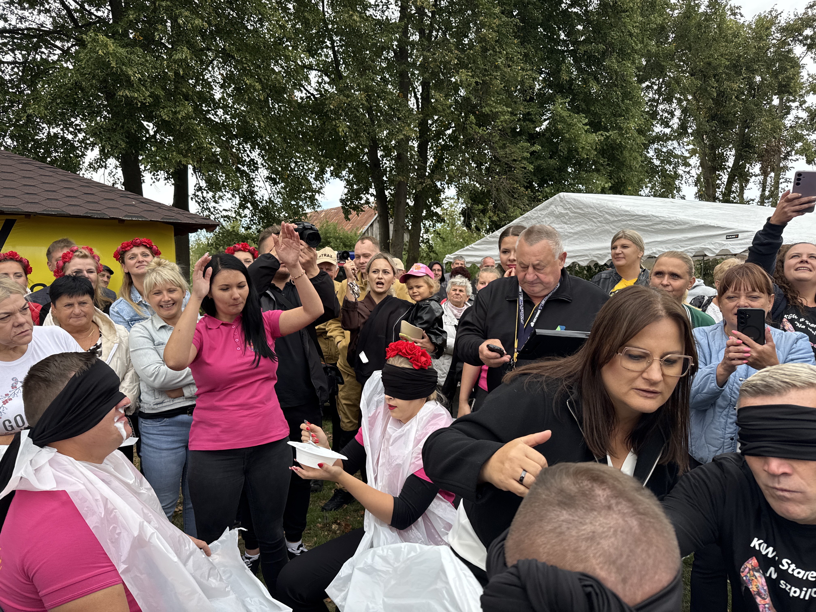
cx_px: 408
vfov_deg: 56.8
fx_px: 566
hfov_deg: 71.6
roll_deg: +1.3
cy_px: 306
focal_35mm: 24
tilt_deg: -1.7
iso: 80
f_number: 1.78
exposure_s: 1/715
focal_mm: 6.76
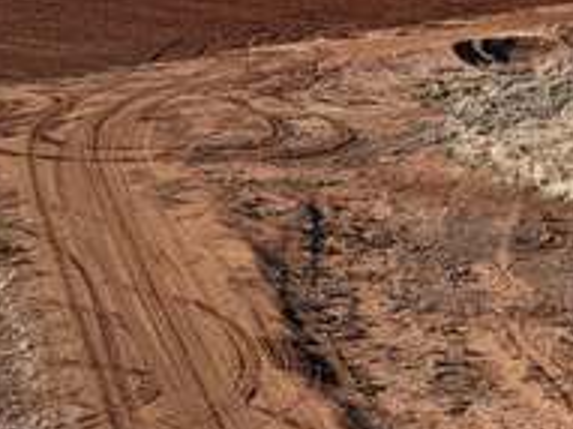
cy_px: 168
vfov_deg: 9.2
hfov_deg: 12.0
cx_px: 684
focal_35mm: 161
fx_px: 2663
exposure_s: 1/3000
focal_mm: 8.67
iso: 150
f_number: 1.8
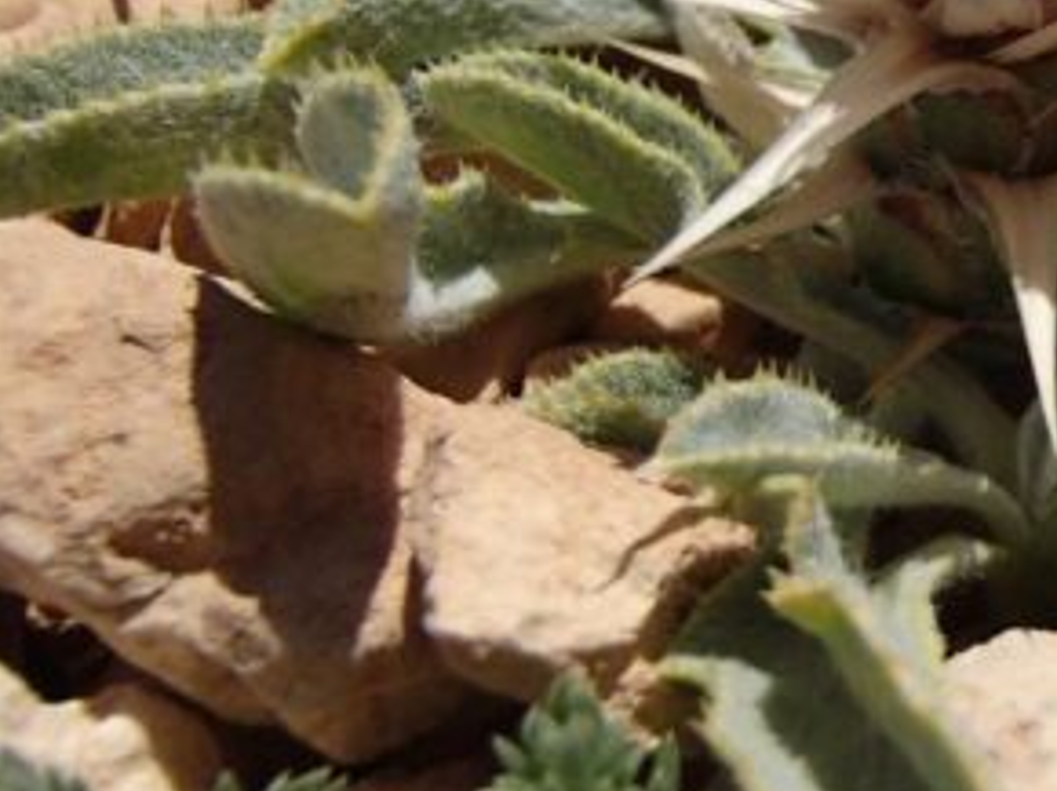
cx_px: 1338
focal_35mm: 98
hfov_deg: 18.7
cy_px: 113
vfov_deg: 14.9
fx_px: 2990
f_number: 13
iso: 100
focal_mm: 6.64
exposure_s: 1/200
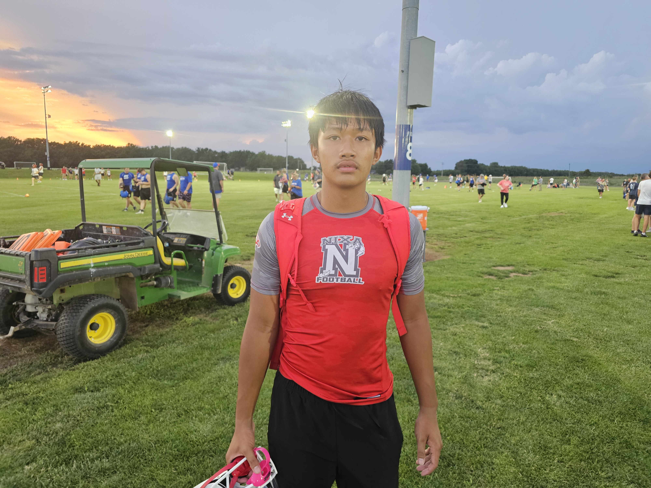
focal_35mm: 23
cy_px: 244
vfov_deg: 58.9
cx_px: 326
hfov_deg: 73.9
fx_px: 433
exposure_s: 1/120
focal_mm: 6.3
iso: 400
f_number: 1.7
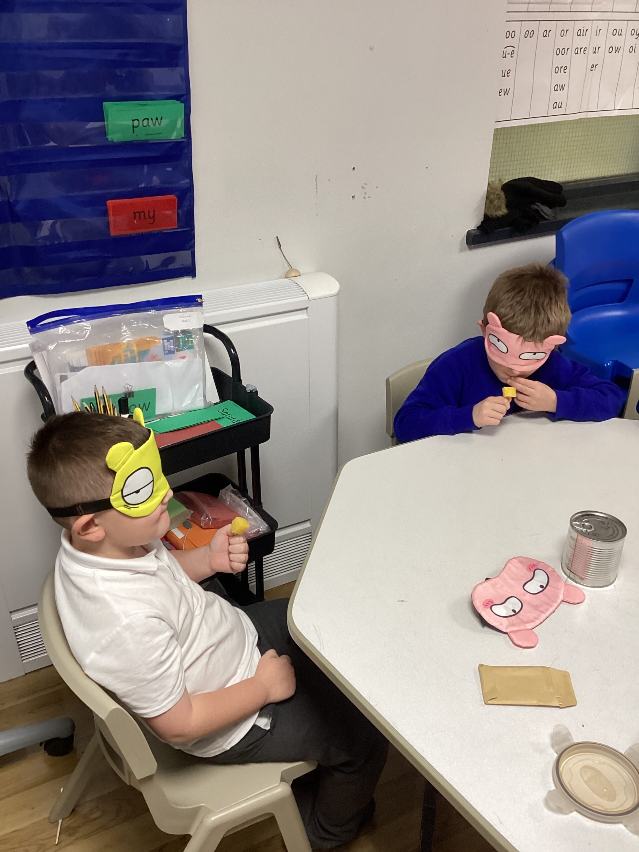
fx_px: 763
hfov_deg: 45.4
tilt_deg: -27.4
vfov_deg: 58.4
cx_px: 320
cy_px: 426
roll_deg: -1.0
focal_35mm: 31
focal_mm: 3.3
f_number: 2.4
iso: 125
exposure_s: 1/50
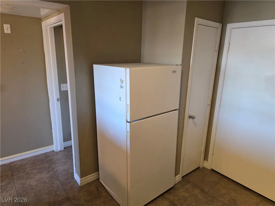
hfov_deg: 73.9
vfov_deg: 58.9
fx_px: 183
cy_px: 103
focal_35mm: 23
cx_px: 138
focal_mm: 6.3
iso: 500
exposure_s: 1/120
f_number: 1.7
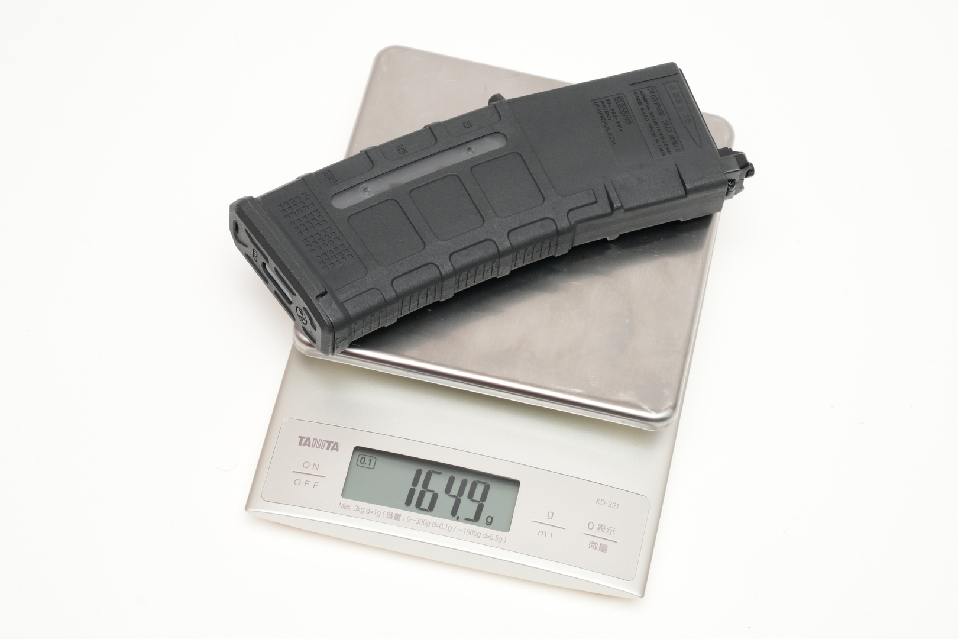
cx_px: 479
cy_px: 320
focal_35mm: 104
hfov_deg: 19.6
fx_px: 2767
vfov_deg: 13.2
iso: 1600
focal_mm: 104
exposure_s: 1/60
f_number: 20
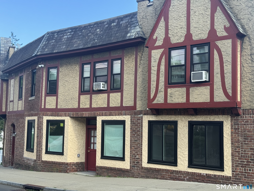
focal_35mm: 48
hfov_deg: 39.7
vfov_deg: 30.3
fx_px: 352
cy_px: 96
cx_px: 127
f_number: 1.78
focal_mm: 6.76
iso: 64
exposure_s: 1/1043
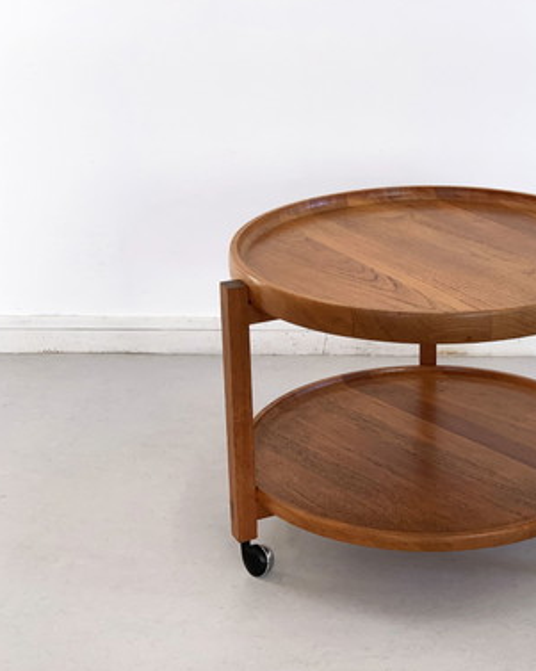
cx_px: 436
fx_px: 1370
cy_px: 336
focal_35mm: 69
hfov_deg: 21.8
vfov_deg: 27.5
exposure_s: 1/100
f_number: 2.4
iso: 40
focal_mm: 6
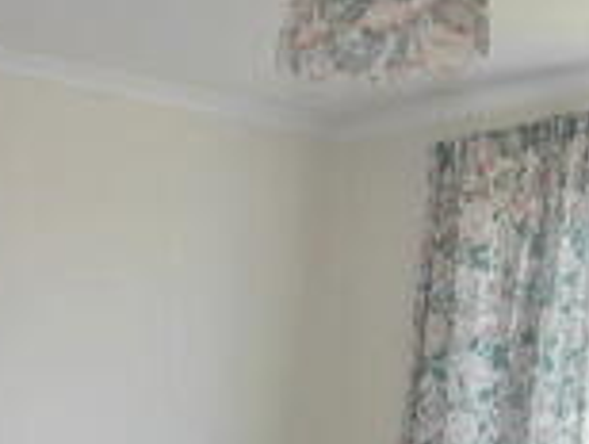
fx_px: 1159
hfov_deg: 27.1
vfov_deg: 19.6
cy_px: 610
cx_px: 15
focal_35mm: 68
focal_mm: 9
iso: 160
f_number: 4
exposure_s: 1/60
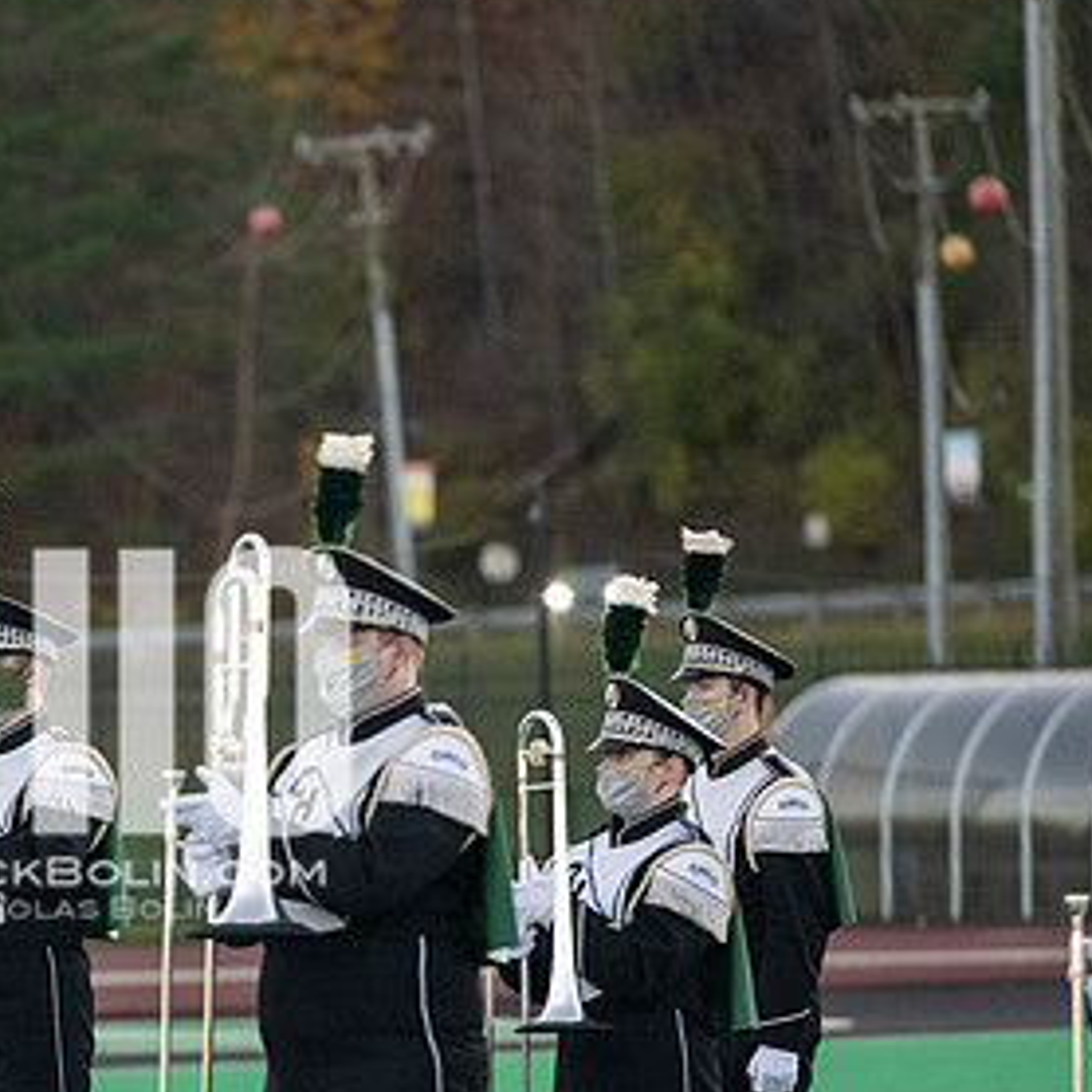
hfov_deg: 4.9
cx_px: 55
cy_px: 733
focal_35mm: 355
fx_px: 12670
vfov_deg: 4.9
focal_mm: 200
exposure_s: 1/5000
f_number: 4.5
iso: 5000
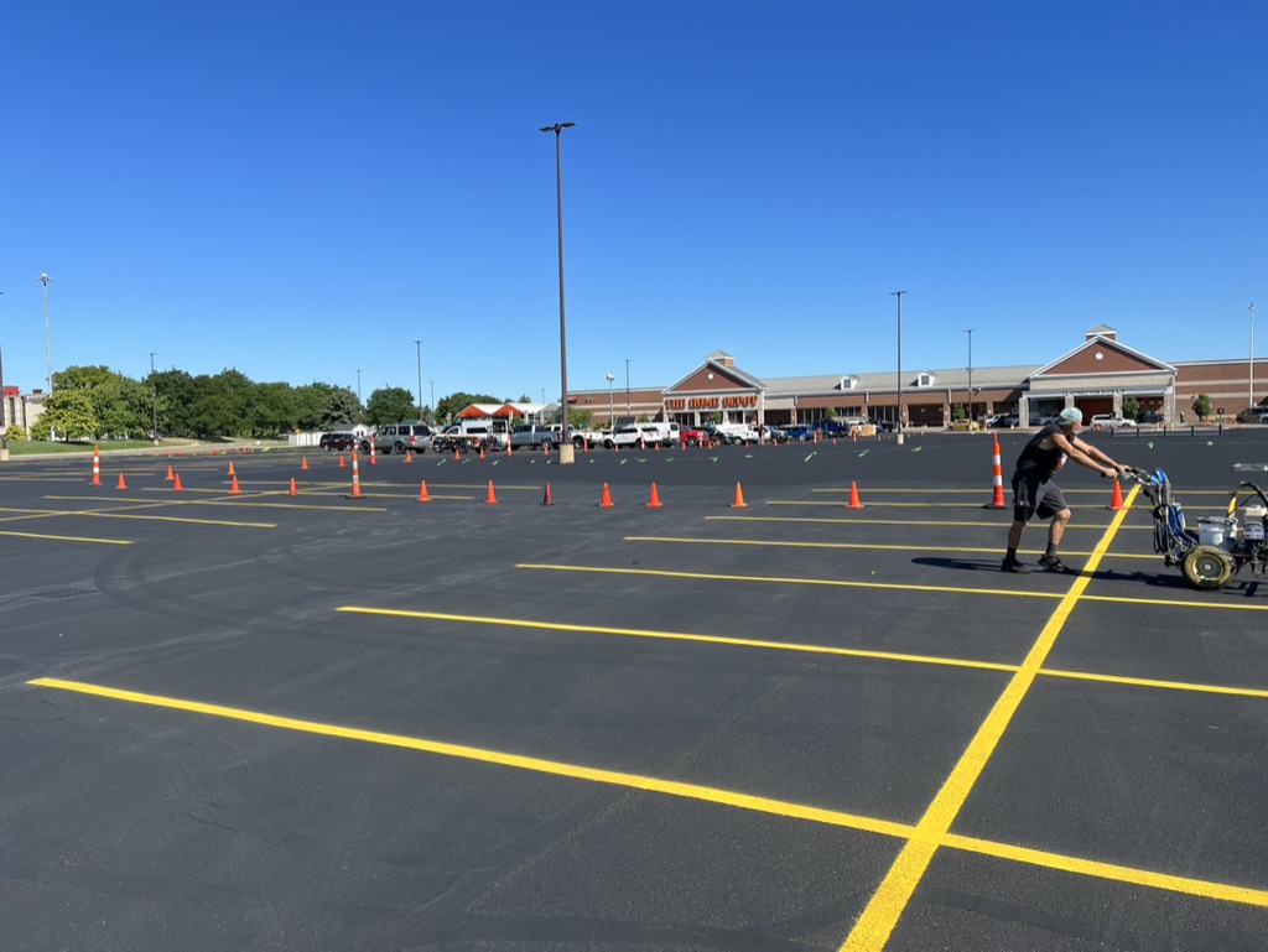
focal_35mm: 26
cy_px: 476
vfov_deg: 53.1
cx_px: 634
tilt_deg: -2.3
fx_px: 953
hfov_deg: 67.3
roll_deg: +1.1
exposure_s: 1/4274
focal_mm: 5.7
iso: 50
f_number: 1.5
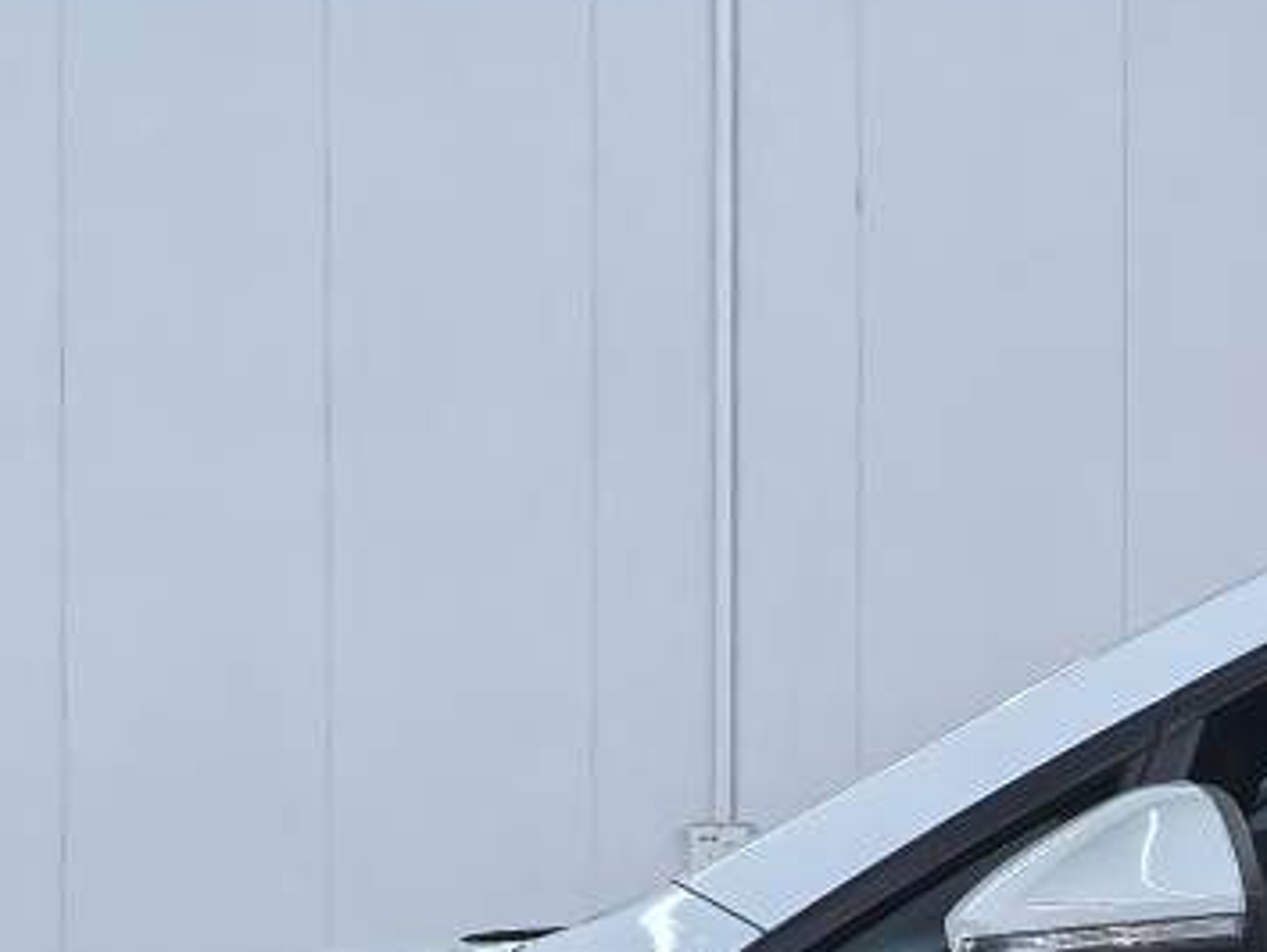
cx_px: 2087
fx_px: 5714
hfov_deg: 11.9
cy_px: 1149
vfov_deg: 9.4
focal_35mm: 156
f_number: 2
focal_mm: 5.75
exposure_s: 1/100
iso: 200
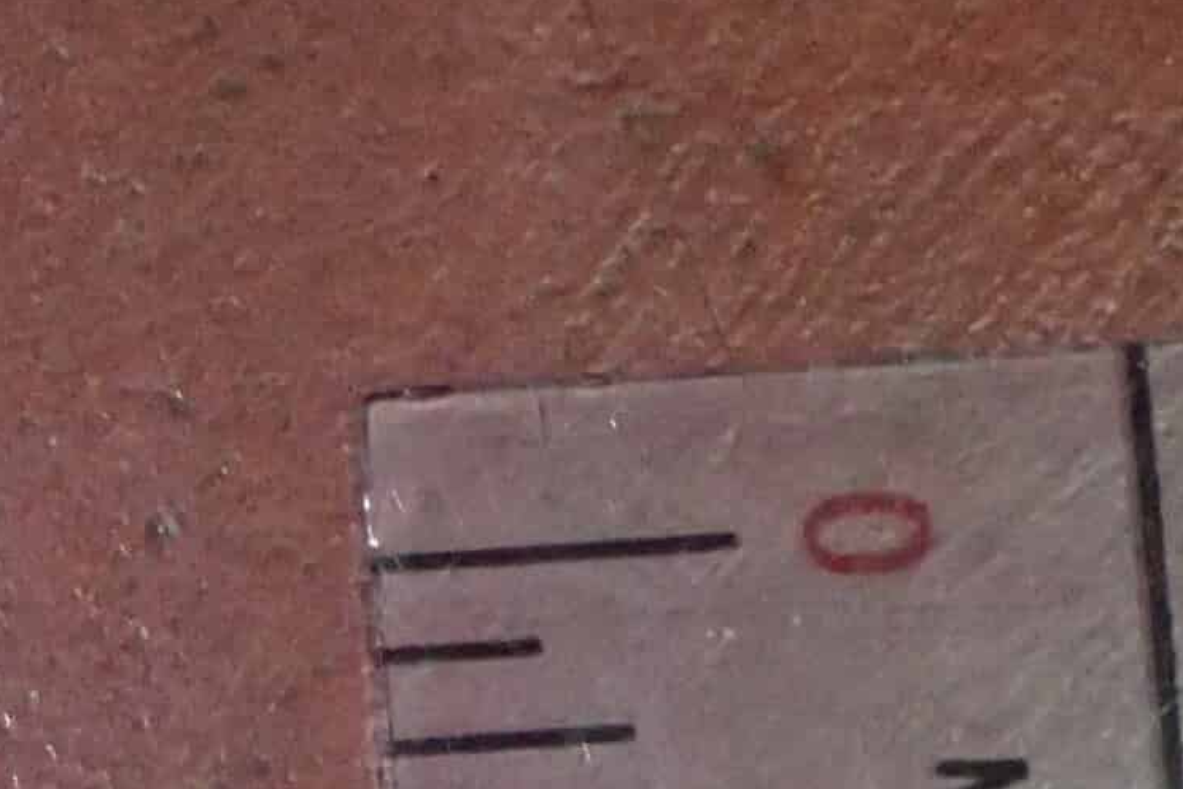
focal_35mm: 265
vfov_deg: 5.1
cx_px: 196
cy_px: 1390
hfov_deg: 7.8
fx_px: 8708
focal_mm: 13.5
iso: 1600
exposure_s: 1/40
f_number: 4.2
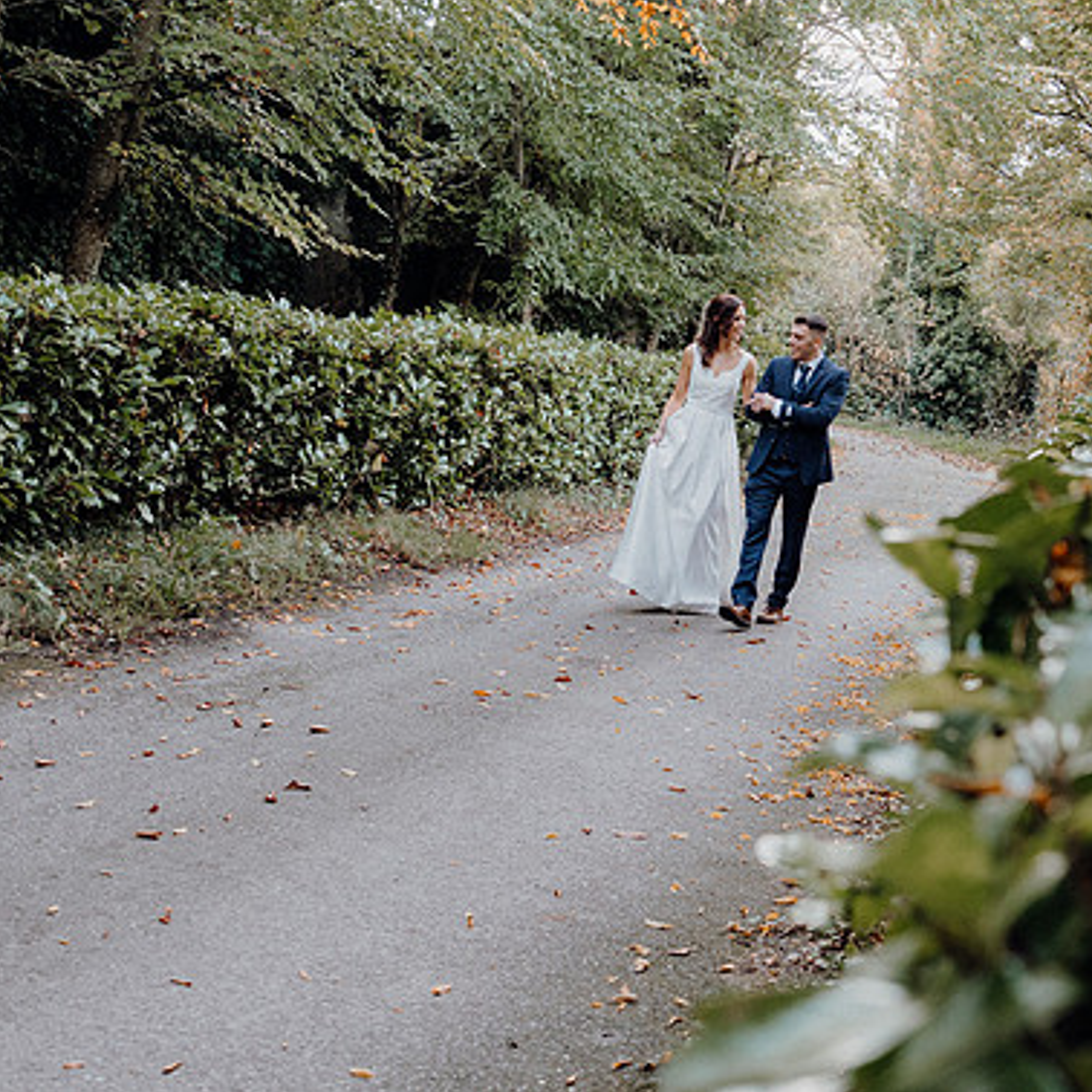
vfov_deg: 36.1
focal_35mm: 47
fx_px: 1677
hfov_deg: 35.4
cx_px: 803
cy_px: 536
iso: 1250
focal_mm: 24
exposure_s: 1/200
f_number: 3.5
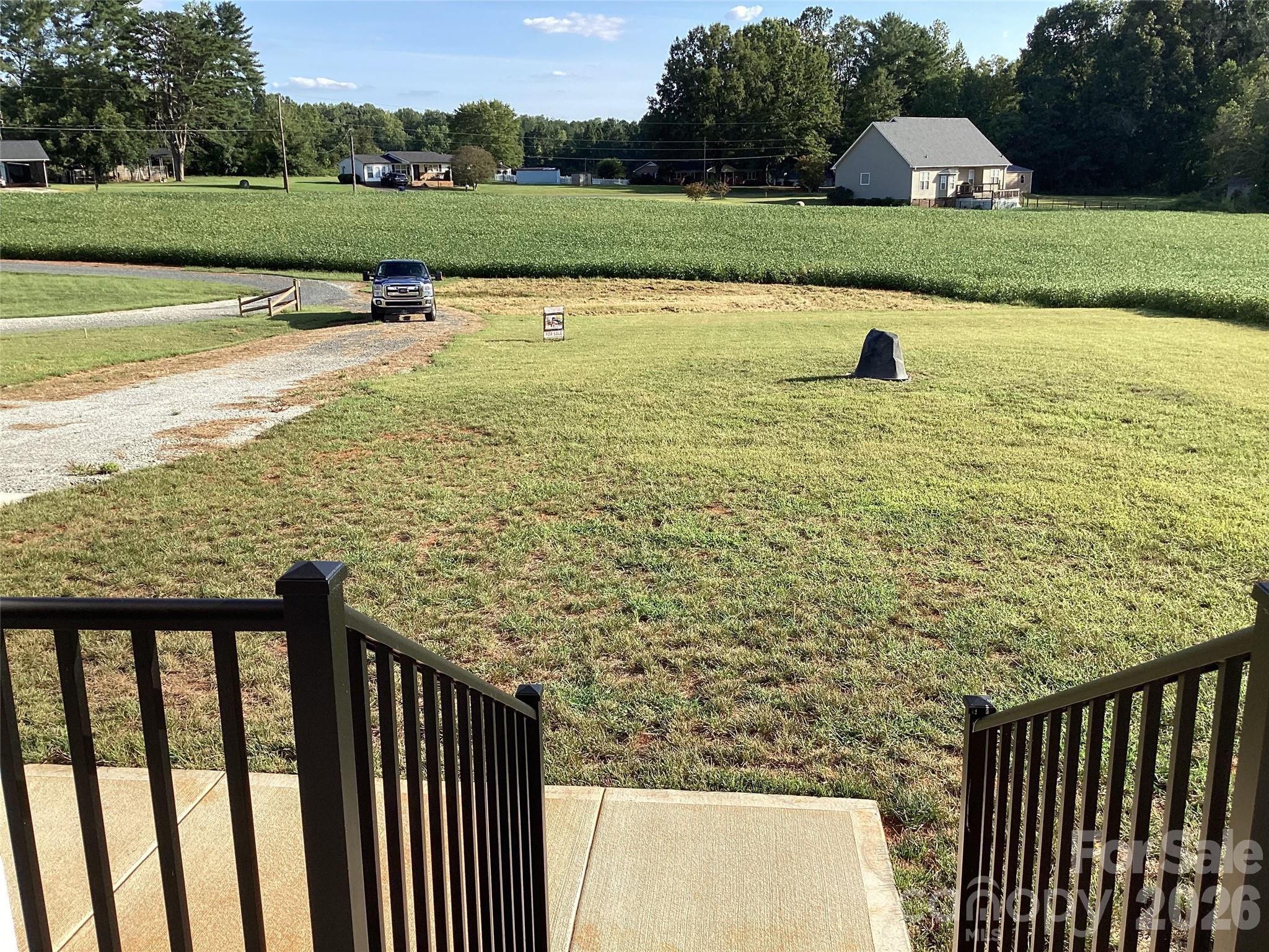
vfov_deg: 45.4
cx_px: 634
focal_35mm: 31
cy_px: 476
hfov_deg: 58.4
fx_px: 1136
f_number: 2.4
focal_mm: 3.3
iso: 25
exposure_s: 1/708
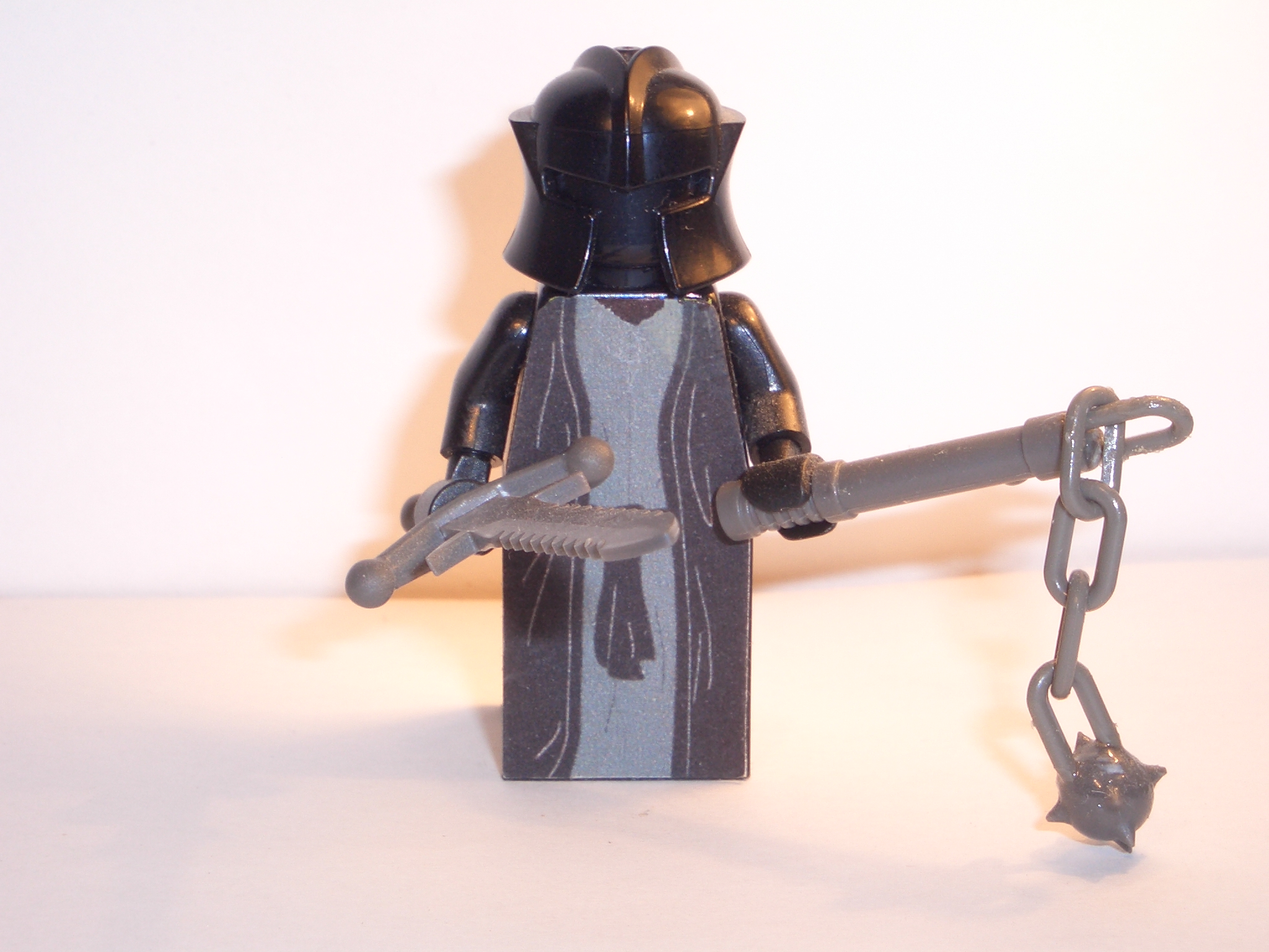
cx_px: 634
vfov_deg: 14.5
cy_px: 476
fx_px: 3739
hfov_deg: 19.3
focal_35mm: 102
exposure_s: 1/100
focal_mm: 13.5
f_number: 6.6
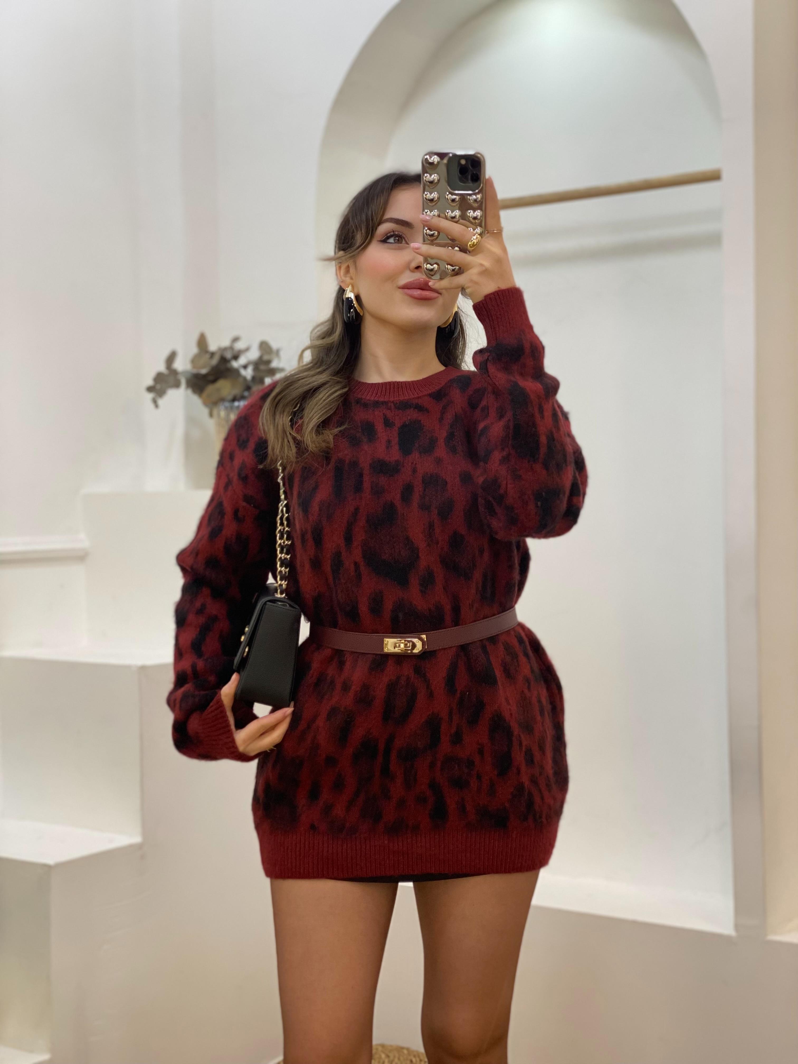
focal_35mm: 52
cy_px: 532
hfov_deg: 28.0
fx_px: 1598
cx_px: 399
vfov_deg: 36.8
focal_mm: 6
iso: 100
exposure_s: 1/100
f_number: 2
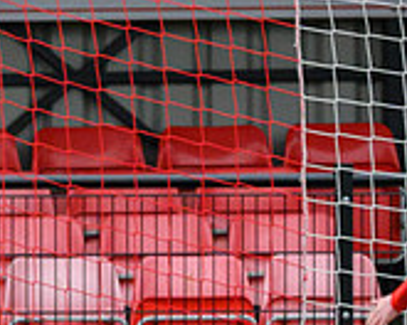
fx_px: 31451
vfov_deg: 0.6
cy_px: 558
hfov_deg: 0.7
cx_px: 723
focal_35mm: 2611
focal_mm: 400
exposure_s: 1/2000
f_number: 2.8
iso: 2500
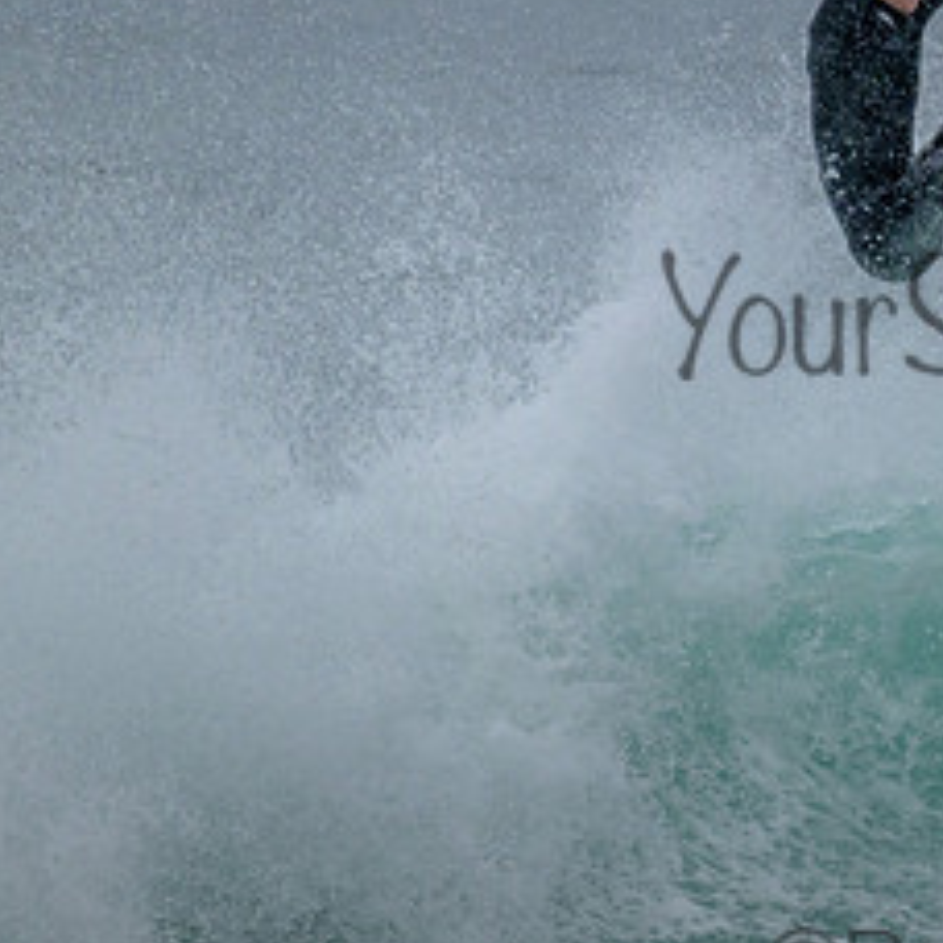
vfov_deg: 1.0
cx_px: 1088
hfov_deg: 1.0
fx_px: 53319
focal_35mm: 1730
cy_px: 279
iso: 2200
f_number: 11
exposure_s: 1/1600
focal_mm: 800
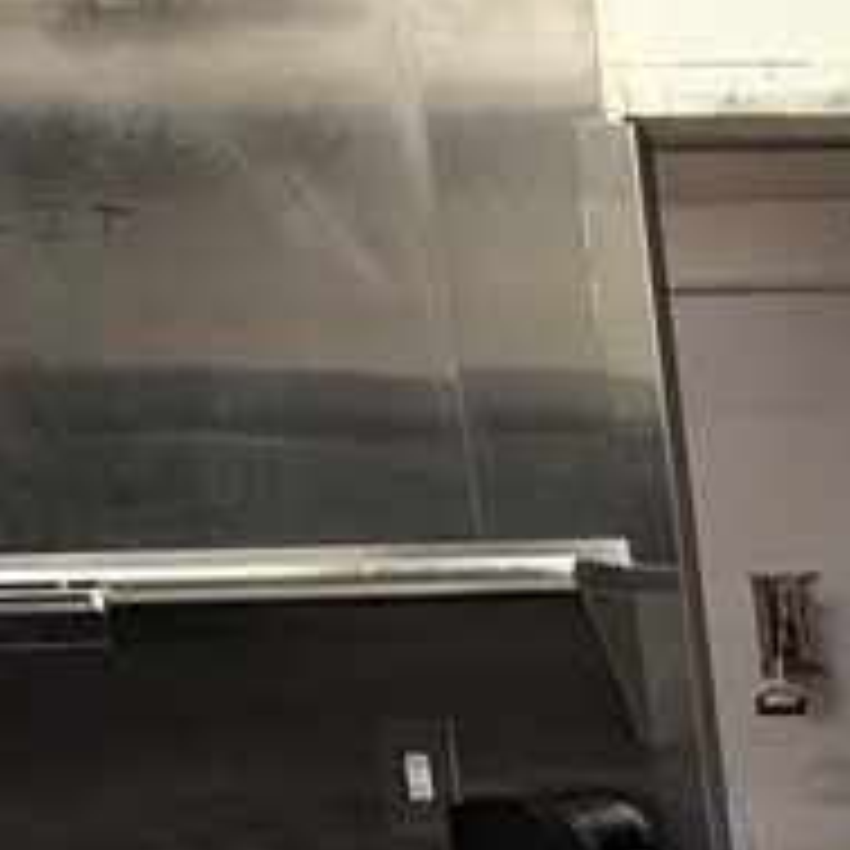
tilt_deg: -16.9
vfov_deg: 21.7
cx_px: 1255
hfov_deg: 21.7
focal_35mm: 67
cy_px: 1255
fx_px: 1861
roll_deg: +2.7
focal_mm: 2.22
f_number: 2.2
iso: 320
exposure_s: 1/120
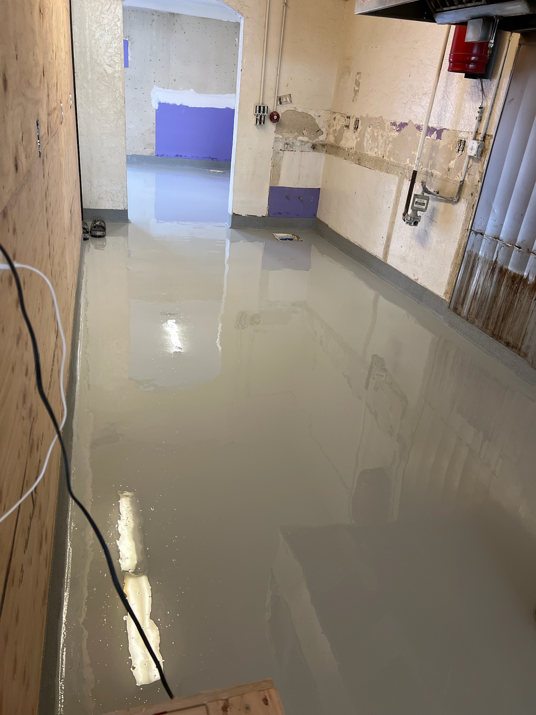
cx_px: 268
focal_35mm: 26
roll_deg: -4.6
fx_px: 537
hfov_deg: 53.1
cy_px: 358
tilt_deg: -23.5
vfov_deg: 67.3
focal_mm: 5.7
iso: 80
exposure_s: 1/60
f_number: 1.5
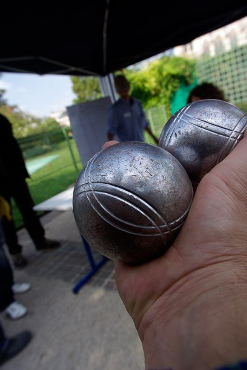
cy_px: 185
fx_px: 216
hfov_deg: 59.6
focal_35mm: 21
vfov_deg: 81.2
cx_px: 124
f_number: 8
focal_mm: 14
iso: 100
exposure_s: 1/30
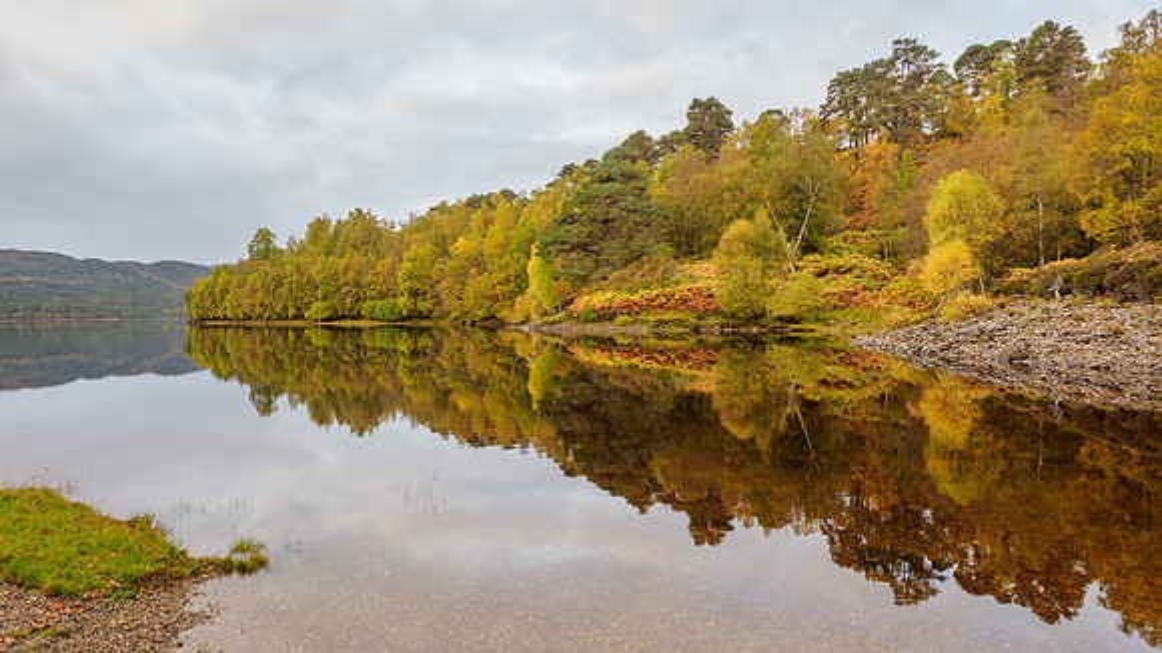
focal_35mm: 26
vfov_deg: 44.1
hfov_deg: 71.6
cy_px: 320
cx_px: 581
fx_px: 805
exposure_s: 1/25
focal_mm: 12
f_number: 7.1
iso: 200
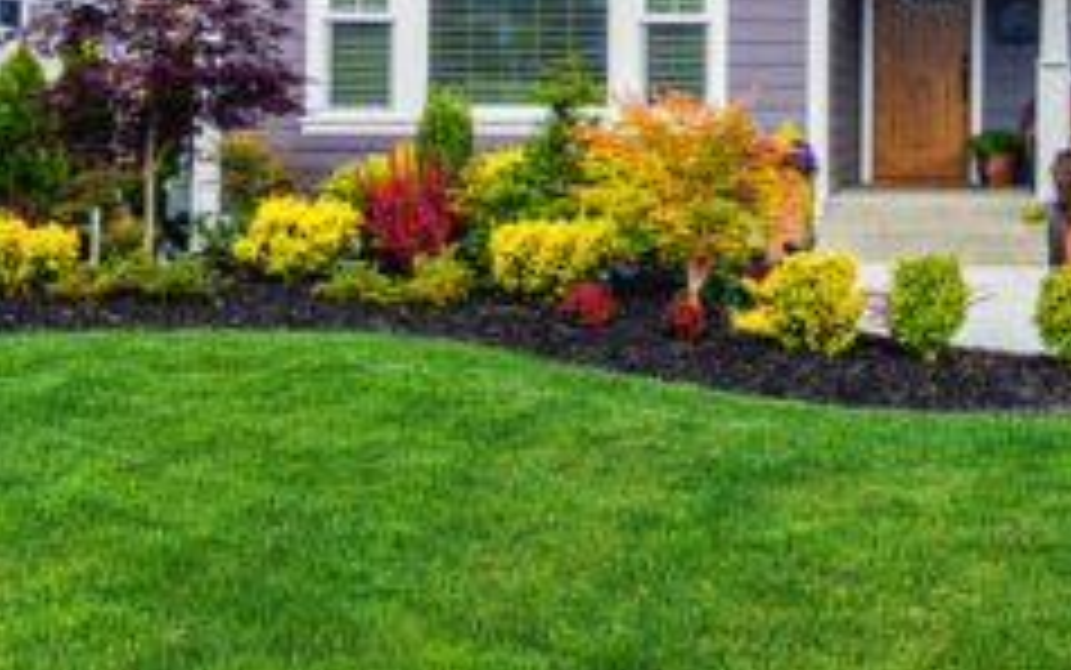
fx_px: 1577
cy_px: 65
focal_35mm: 54
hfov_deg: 34.9
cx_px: 1008
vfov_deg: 23.4
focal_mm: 4.38
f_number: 1.7
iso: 61
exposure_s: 1/2900
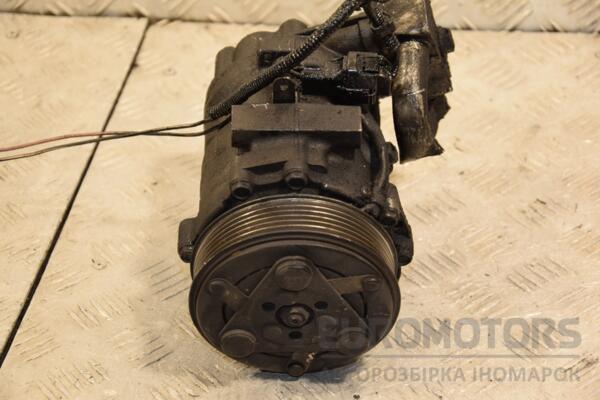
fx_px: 1650
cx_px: 300
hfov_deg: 20.6
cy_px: 200
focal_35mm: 99
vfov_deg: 13.8
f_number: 5.3
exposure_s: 1/125
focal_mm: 66
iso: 800
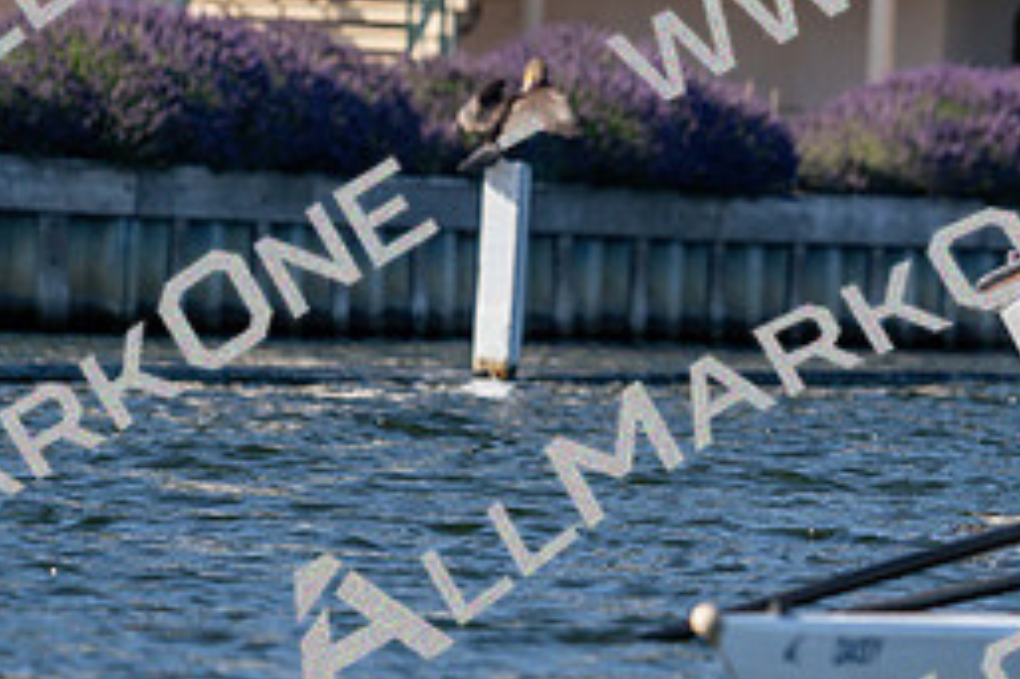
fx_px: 21406
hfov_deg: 2.7
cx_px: 1099
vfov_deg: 1.8
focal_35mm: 756
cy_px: 113
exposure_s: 1/1600
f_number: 6.3
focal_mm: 335
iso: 250
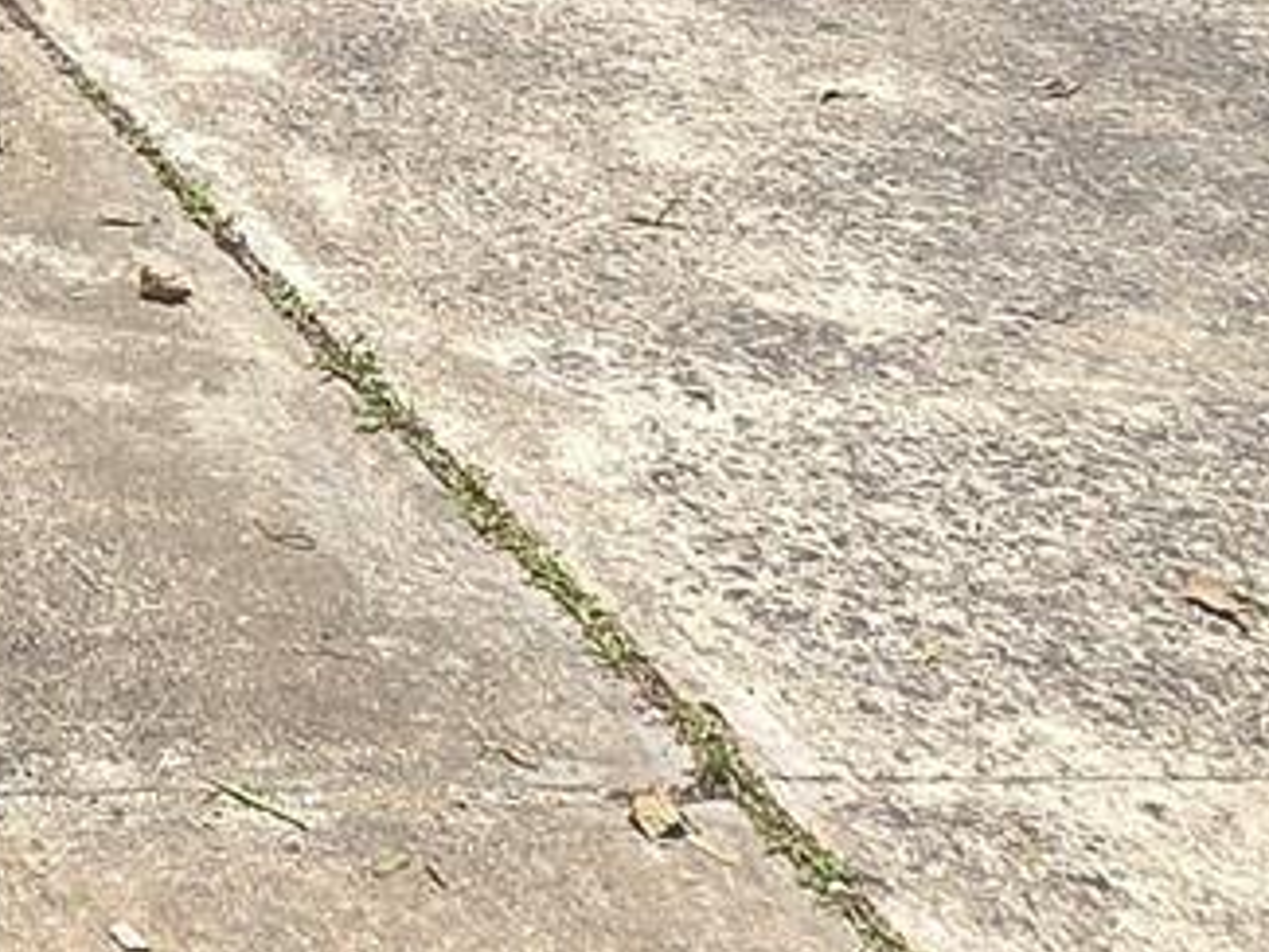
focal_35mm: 82
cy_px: -1377
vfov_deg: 13.2
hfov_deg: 19.0
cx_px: -933
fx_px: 3007
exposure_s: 1/957
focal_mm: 2.2
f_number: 2.2
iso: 50
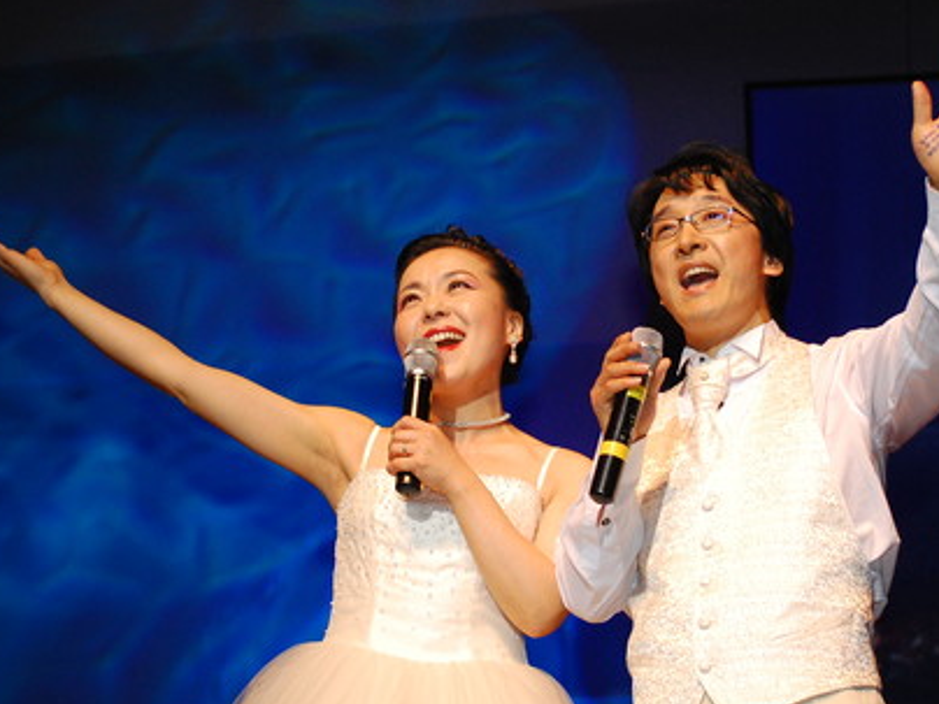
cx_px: 551
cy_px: 303
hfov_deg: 16.7
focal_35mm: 118
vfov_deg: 12.6
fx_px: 3193
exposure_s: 1/60
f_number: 5.6
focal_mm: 55
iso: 800
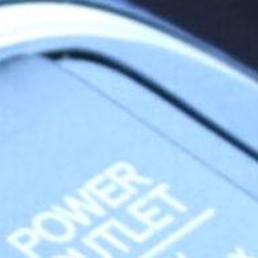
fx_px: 4309
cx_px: -411
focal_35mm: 511
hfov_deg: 3.4
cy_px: 579
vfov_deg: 3.4
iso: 320
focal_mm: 12.6
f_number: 3.5
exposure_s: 1/30
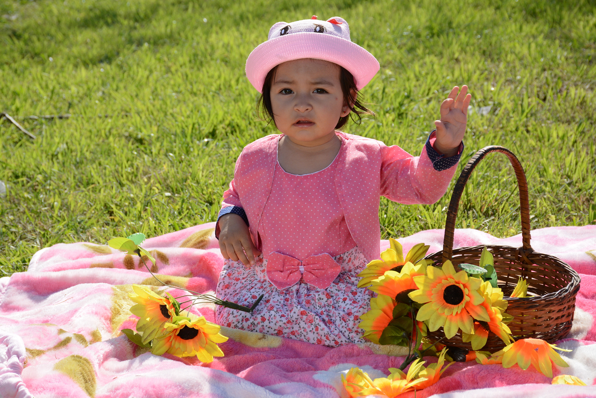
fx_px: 1540
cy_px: 199
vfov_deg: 14.7
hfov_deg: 21.9
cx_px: 298
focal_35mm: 93
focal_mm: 62
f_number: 8
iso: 400
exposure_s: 1/1000
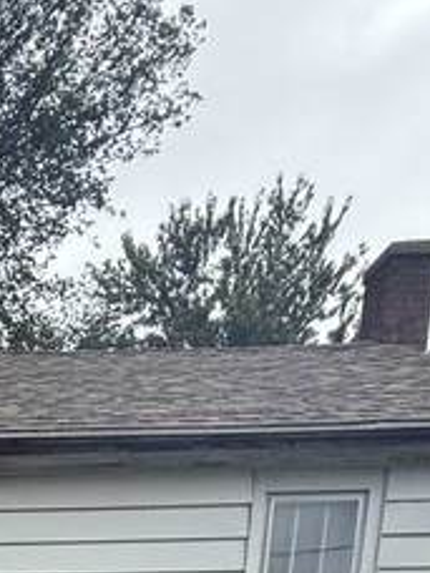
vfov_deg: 19.6
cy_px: 1121
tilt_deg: -9.8
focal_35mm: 59
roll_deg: -1.0
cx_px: -284
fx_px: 977
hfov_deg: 19.9
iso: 50
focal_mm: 2.22
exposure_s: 1/1125
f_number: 2.2
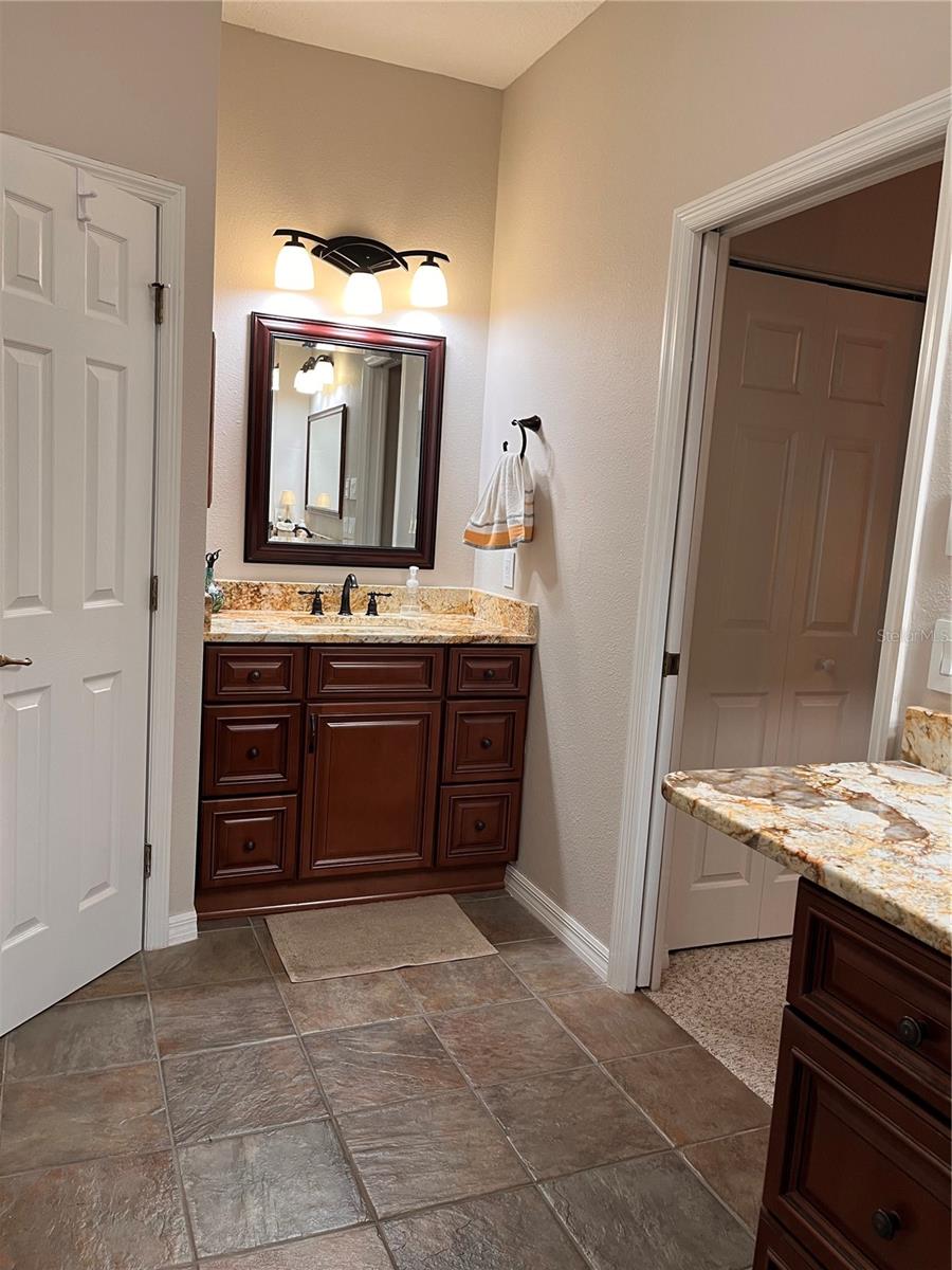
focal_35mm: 26
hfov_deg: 53.1
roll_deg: -2.5
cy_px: 635
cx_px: 476
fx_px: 953
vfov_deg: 67.3
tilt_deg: -5.3
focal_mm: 5.1
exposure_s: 1/60
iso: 100
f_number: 1.6
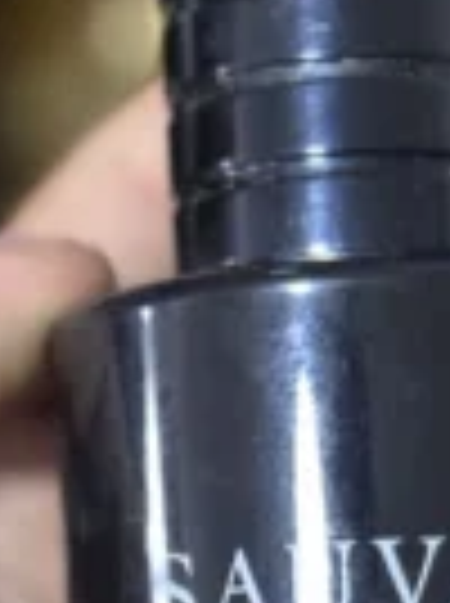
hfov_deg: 7.2
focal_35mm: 206
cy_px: 826
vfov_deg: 9.4
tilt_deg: -54.7
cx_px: 176
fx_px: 3582
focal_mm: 6.76
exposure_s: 1/33
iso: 320
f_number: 1.78
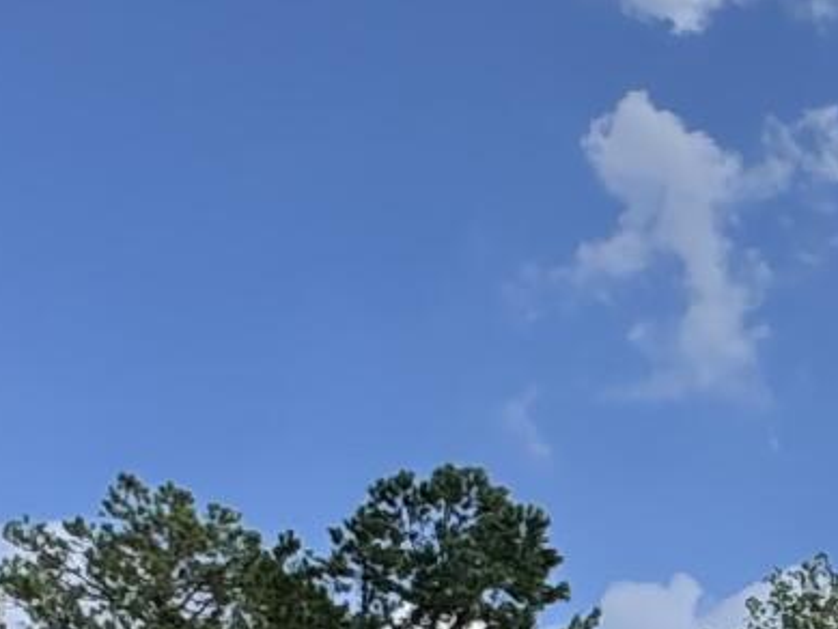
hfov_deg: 15.5
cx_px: 1527
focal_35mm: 108
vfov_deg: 12.3
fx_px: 2615
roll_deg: -1.1
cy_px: 1213
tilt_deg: +11.4
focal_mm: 2.22
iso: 50
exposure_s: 1/1063
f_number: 2.2
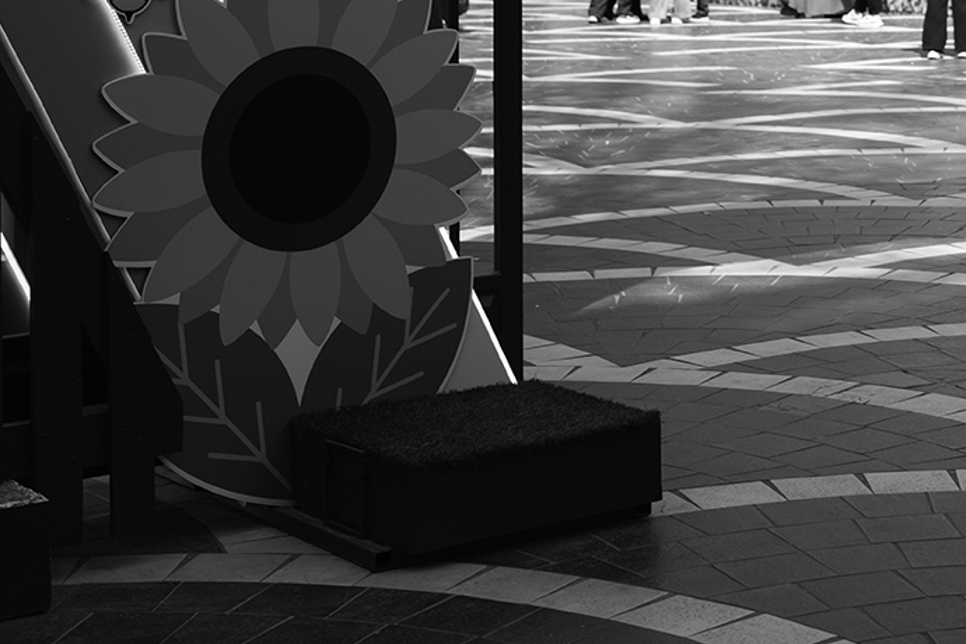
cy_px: -246
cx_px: 956
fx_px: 2522
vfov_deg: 13.9
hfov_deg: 21.0
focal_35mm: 94
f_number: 4
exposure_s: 1/500
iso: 100
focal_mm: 34
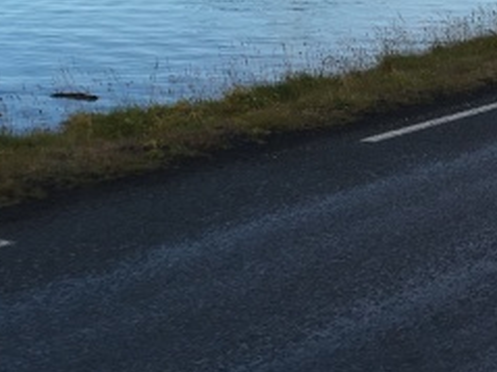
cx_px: 135
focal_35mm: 97
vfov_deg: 14.4
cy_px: -158
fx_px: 1392
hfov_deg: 20.1
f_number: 2.2
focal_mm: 4.15
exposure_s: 1/1261
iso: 25
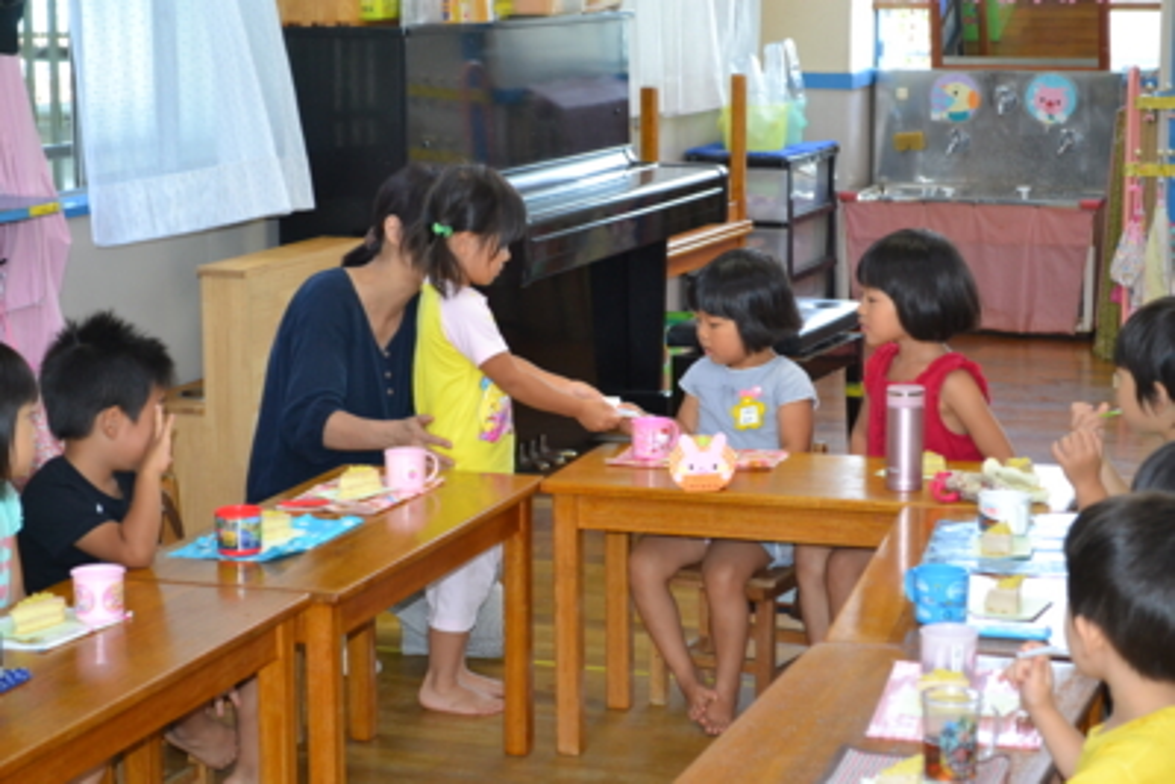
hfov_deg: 24.6
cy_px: 392
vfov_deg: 16.6
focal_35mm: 82
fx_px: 2694
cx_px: 588
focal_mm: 55
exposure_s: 1/60
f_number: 5.6
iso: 1250
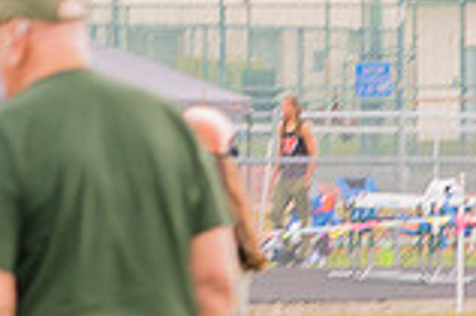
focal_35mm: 934
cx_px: 156
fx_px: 12337
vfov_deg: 1.5
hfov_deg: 2.2
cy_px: -9
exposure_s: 1/200
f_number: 4
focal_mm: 120
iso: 200
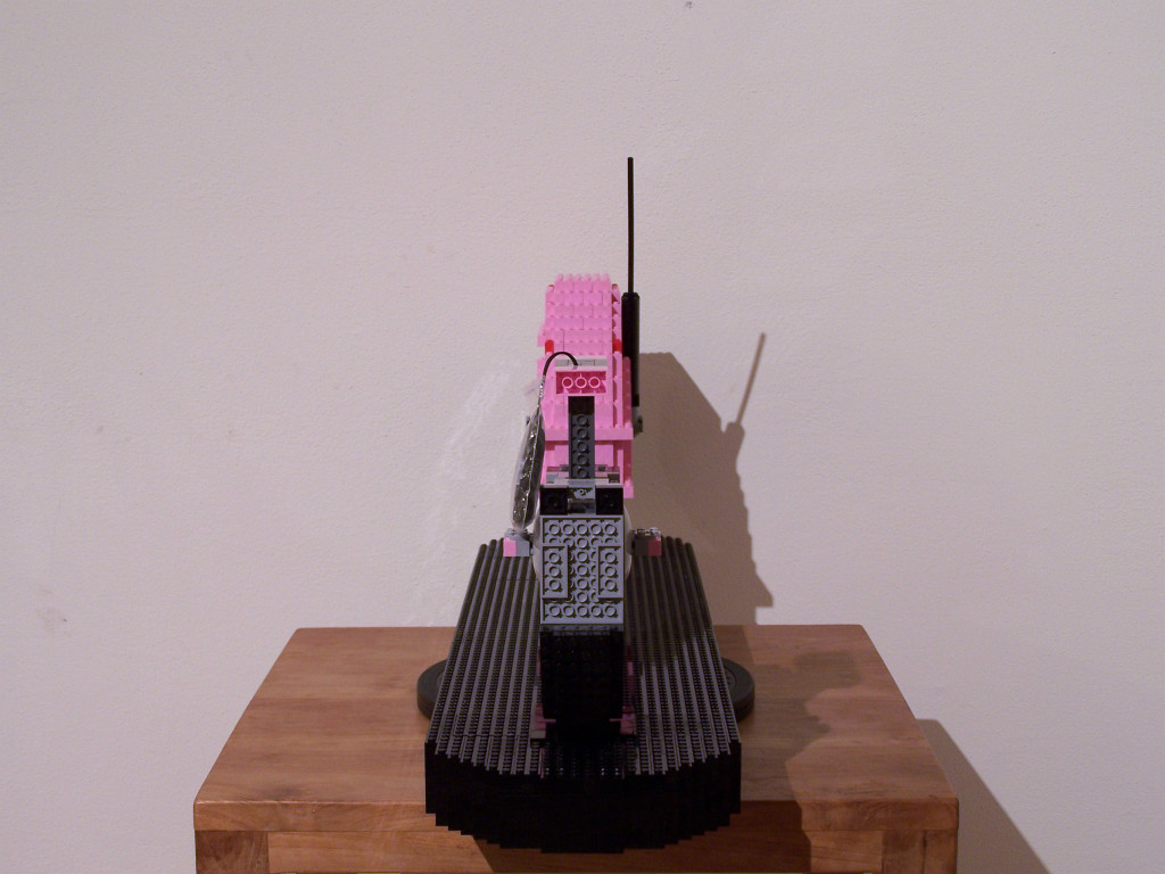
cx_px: 582
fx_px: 2154
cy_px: 437
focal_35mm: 64
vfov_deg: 22.9
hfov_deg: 30.3
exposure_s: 1/2
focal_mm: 10.7
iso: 80
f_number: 3.2
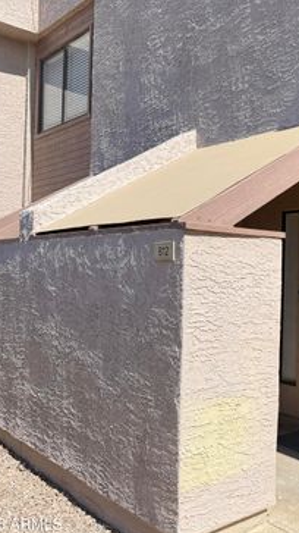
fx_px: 508
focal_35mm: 36
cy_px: 274
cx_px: 336
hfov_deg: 29.3
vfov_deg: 55.3
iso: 80
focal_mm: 6.76
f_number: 1.78
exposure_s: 1/4167
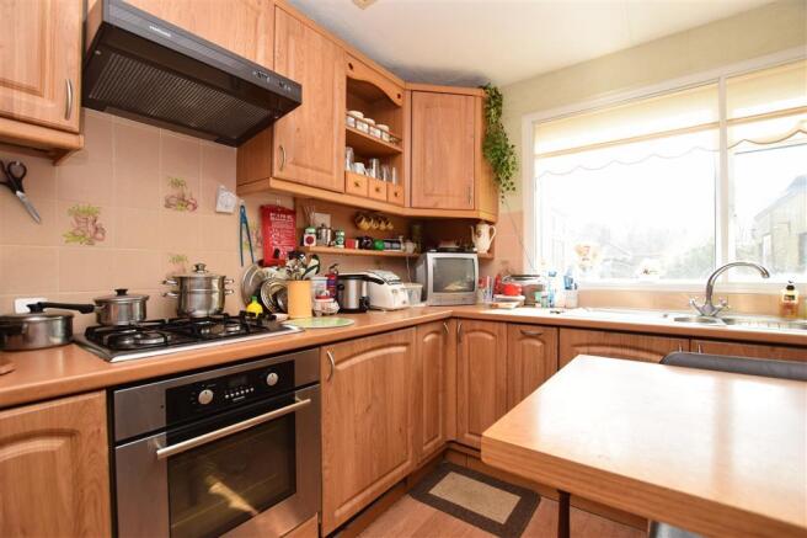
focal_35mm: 15
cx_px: 404
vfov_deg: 77.3
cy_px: 269
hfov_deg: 100.4
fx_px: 336
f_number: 6.3
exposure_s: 1/160
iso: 250
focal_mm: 10
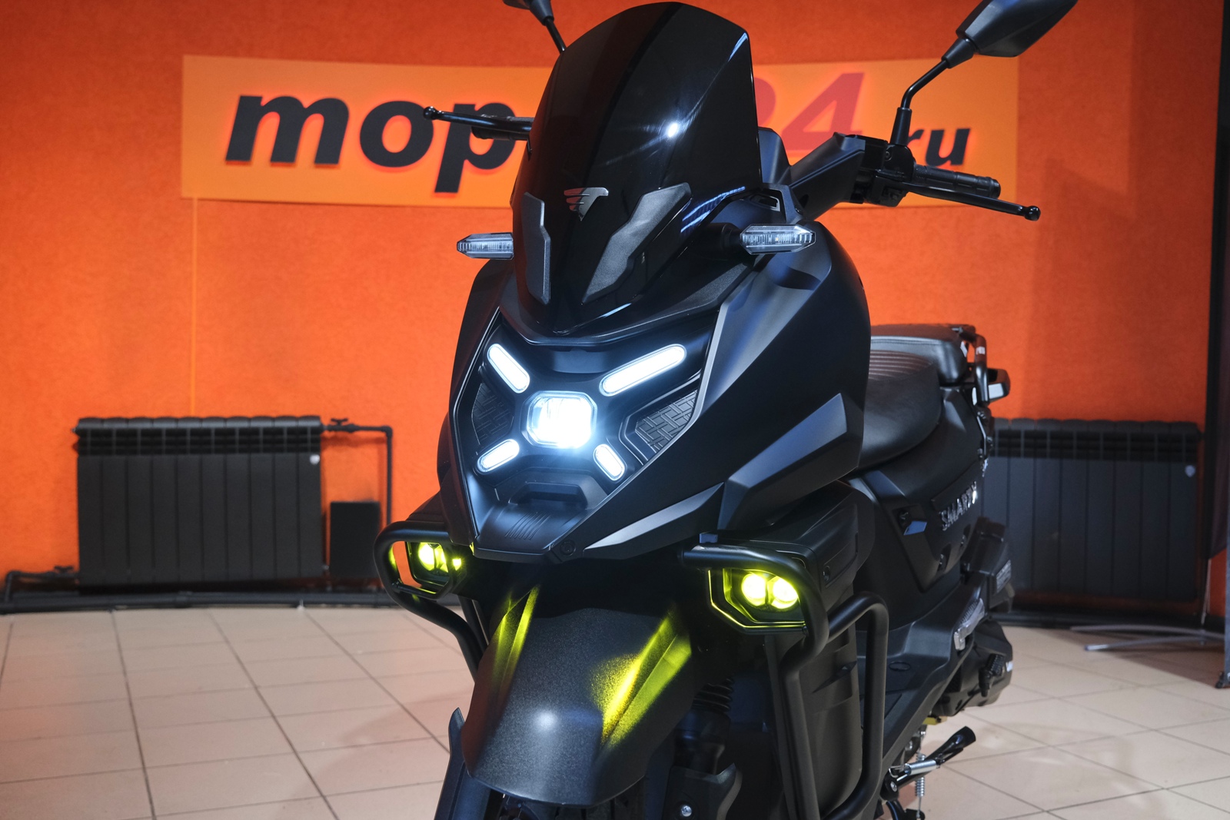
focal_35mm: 35
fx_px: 1196
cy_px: 410
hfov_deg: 54.4
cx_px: 615
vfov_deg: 37.9
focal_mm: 23.5
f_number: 4
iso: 2500
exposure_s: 1/160
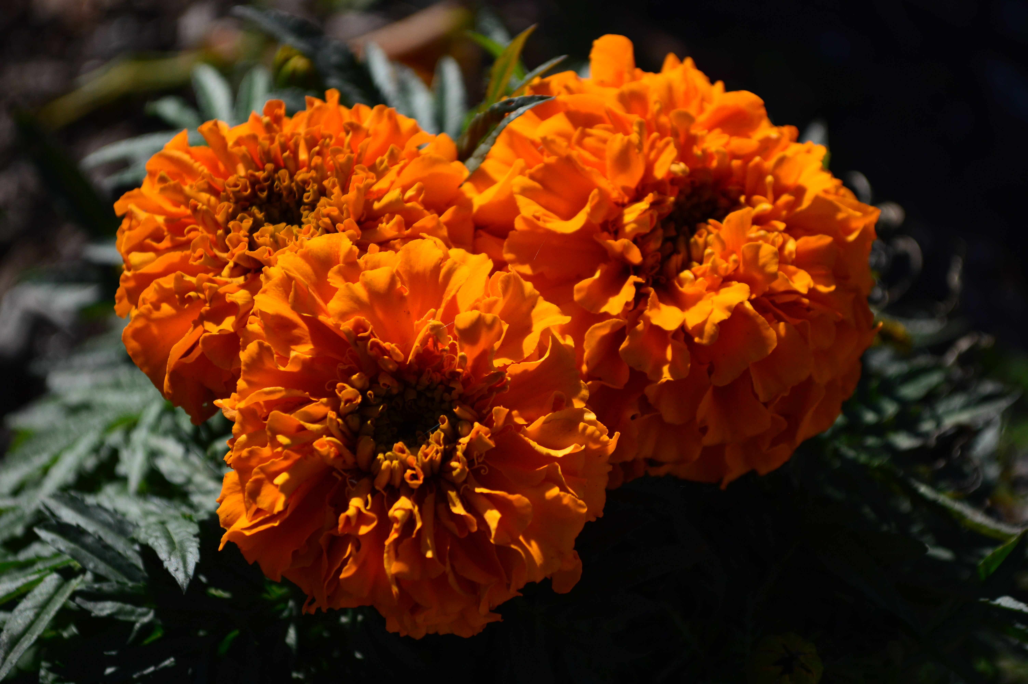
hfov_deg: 24.6
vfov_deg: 16.5
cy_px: 342
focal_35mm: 82
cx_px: 514
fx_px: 2354
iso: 400
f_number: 5.6
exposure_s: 1/2500
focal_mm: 55
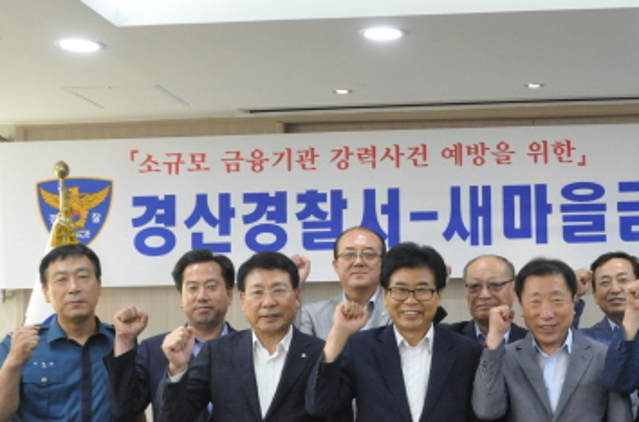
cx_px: 509
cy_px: 277
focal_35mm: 58
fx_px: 1025
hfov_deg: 33.6
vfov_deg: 23.2
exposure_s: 1/125
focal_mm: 21
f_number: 5.6
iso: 1600
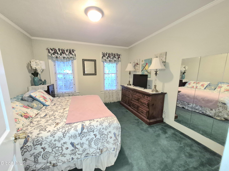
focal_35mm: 13
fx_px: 86
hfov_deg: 106.2
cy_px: 86
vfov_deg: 89.9
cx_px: 114
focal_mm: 1.74
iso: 250
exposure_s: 1/10
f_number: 2.2
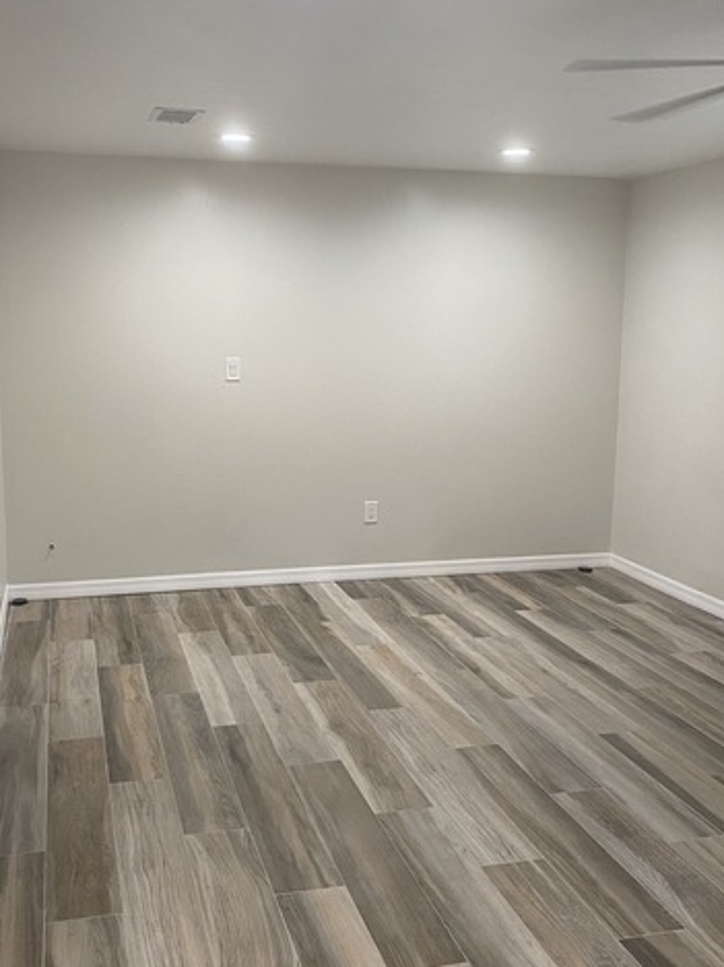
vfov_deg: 50.2
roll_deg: -0.1
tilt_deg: -7.1
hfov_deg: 38.6
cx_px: 330
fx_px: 1033
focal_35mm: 37
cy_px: 486
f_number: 1.8
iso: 125
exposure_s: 1/58
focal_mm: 4.25
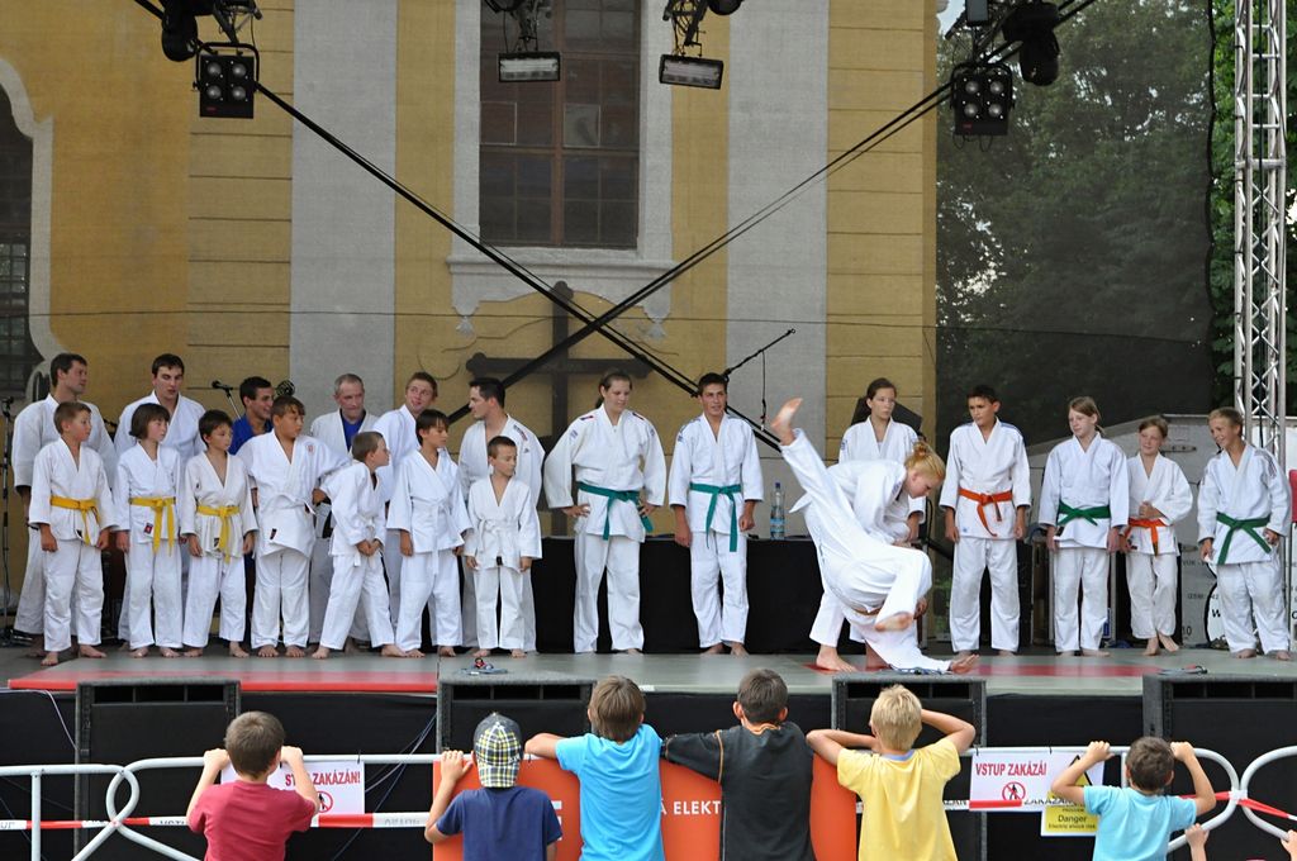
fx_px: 2699
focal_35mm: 75
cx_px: 648
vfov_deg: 18.1
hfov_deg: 27.0
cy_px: 430
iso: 1250
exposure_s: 1/250
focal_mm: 50
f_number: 8
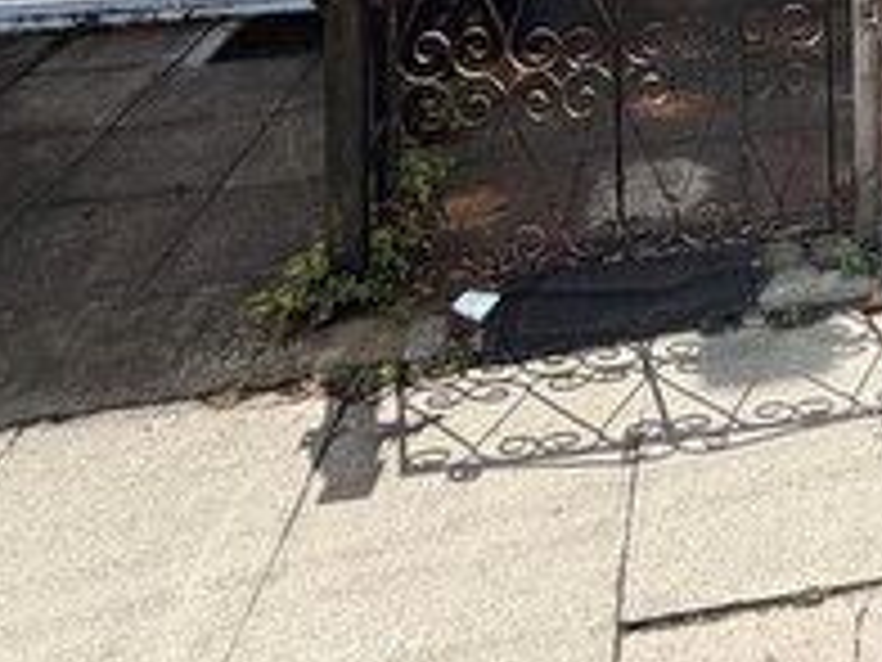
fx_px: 1274
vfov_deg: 21.1
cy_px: -489
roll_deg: +0.2
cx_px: 1017
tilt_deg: +0.1
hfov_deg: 32.6
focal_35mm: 50
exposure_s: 1/734
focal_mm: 2.22
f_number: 2.2
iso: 40
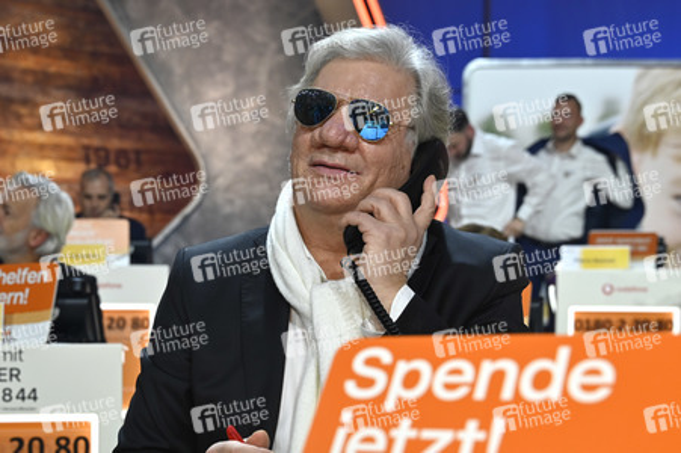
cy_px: 226
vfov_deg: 33.4
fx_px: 756
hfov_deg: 48.5
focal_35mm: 40
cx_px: 340
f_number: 4
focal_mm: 40
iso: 800
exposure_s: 1/200
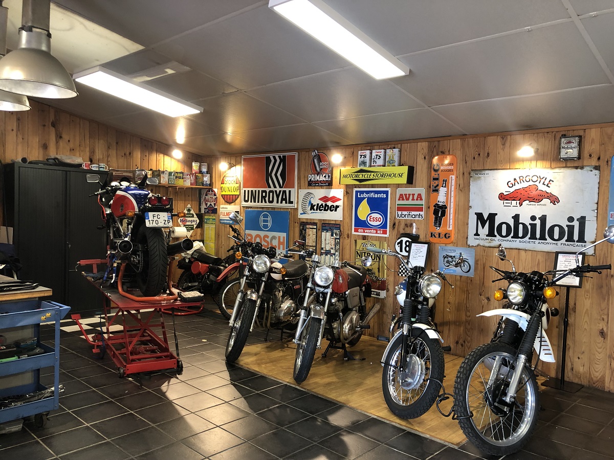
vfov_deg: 49.7
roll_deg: -1.2
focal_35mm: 28
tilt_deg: -4.0
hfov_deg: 63.4
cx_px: 307
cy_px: 230
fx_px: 497
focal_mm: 4
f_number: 1.8
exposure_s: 1/20
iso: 40
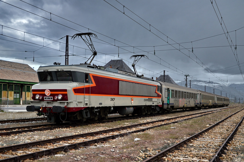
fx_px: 284
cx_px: 122
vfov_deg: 31.8
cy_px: 81
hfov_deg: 46.4
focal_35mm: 42
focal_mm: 28
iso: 100
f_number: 4.5
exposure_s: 1/100
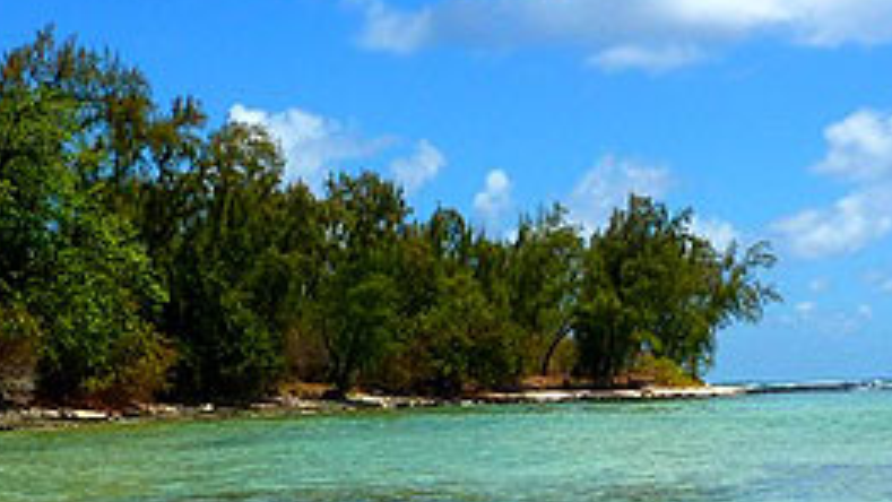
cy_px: 549
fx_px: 1679
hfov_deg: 29.7
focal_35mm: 71
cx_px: 414
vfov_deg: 16.5
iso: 80
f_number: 5.6
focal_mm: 4.4
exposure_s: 1/500
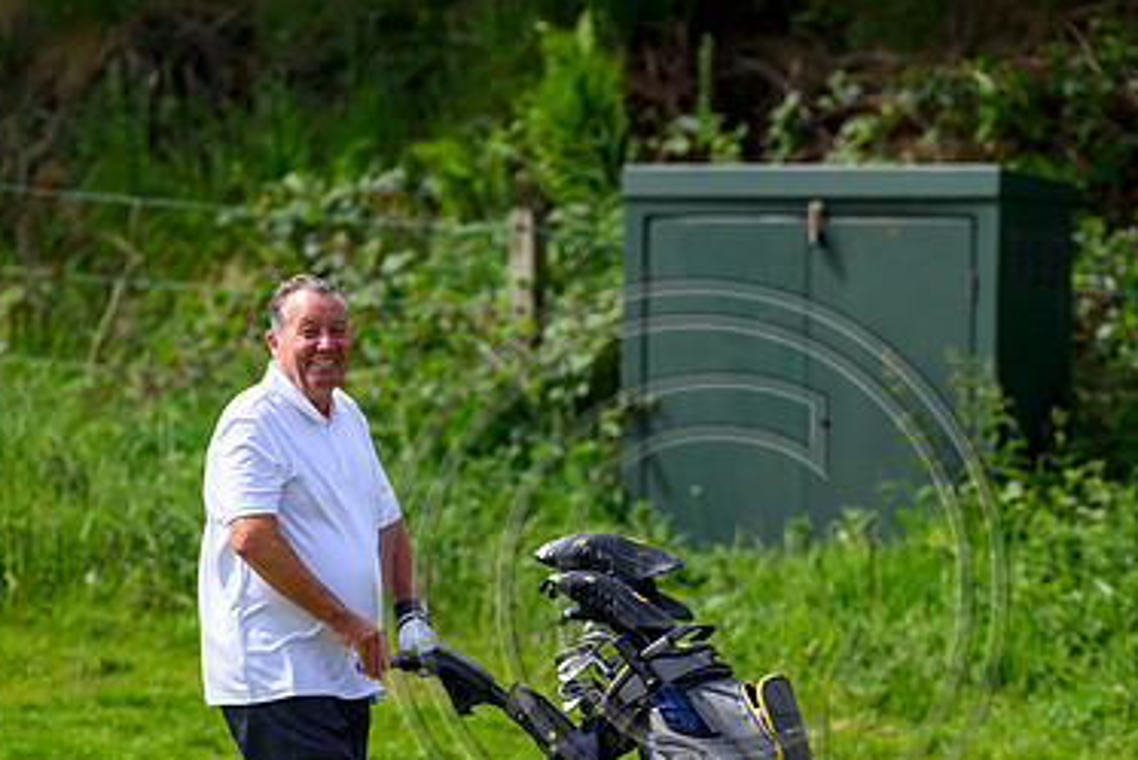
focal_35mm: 622
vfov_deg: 2.2
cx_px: 693
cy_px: 588
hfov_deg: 3.3
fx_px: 19669
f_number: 4
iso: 500
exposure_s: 1/4000
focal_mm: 400
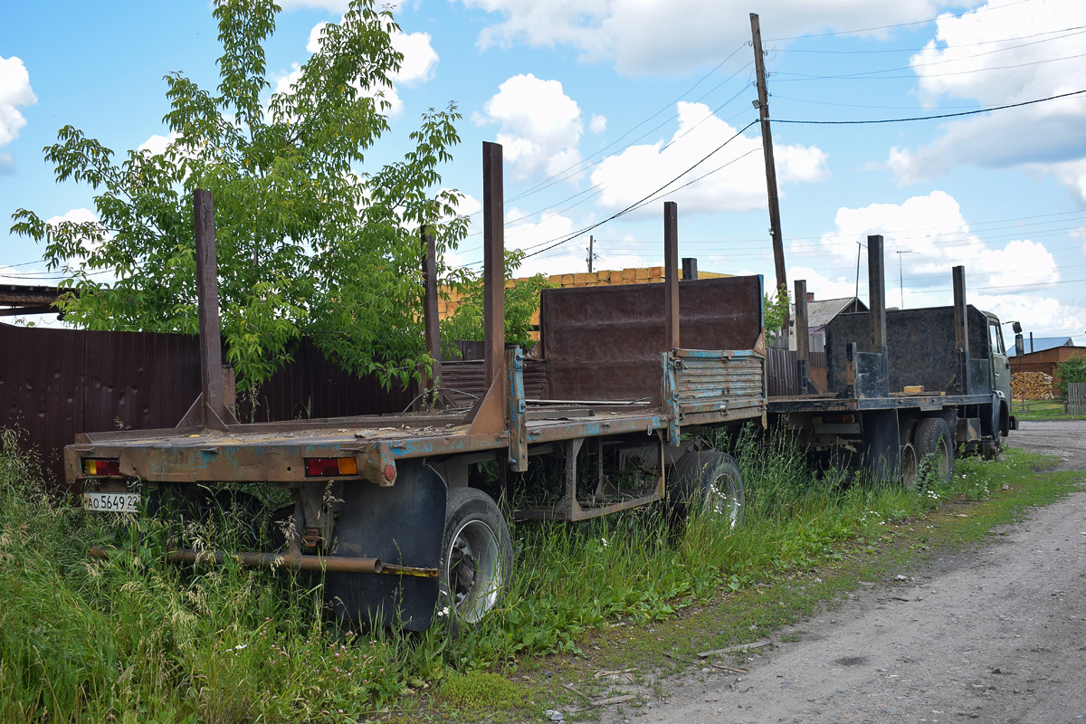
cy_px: 362
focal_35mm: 36
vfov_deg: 36.9
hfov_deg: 53.1
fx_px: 1086
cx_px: 543
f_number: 5.6
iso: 200
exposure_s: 1/400
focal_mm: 24
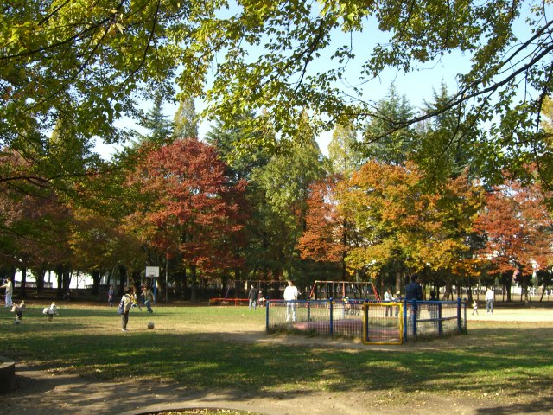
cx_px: 276
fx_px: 607
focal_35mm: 38
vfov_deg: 37.7
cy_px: 208
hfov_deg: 49.0
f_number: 4
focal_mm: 7.9
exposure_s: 1/200
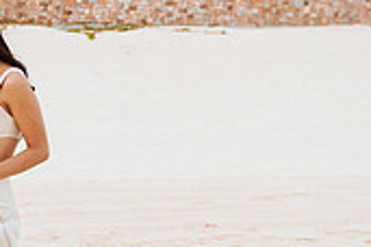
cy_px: 135
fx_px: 938
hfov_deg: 20.5
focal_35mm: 91
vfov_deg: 15.0
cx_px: -104
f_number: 2.8
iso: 250
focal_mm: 26
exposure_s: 1/4000
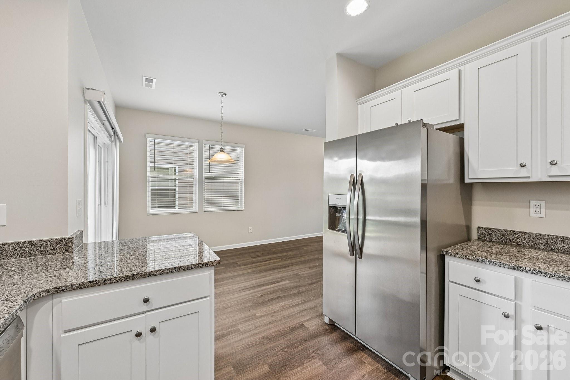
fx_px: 222
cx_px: 285
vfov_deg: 81.2
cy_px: 190
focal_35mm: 14
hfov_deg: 104.3
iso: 360
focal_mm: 14
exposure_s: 1/15
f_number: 8
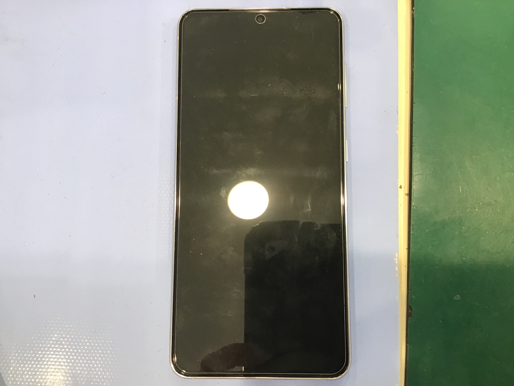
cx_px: 257
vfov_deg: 45.4
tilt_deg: -83.9
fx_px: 460
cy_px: 193
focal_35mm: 31
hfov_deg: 58.4
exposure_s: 1/33
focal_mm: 3.3
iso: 80
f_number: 2.4
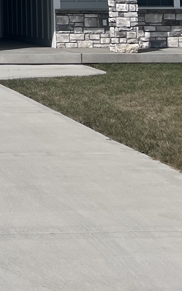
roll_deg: -0.1
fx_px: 968
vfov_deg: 16.3
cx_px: -176
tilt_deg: +3.4
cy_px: -68
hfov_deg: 10.0
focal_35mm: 122
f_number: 1.5
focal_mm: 5.7
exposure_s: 1/11364
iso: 50
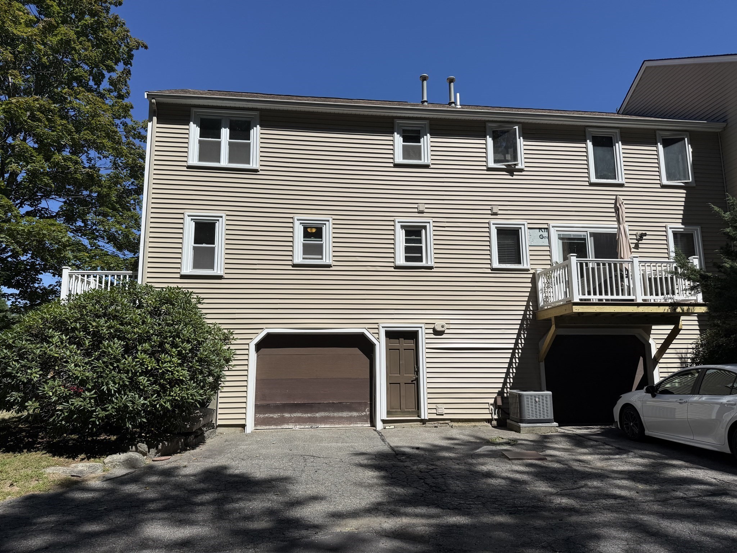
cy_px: 276
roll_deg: +0.3
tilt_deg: +10.5
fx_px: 511
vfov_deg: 56.8
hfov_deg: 71.6
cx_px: 368
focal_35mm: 24
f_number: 1.78
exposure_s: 1/8130
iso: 80
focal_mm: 6.76
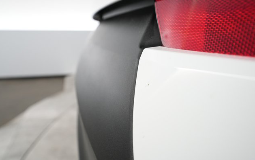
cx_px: 126
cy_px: 75
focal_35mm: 28
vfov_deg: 44.5
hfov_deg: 66.5
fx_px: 195
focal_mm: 27
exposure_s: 1/100
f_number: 5.6
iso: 2500
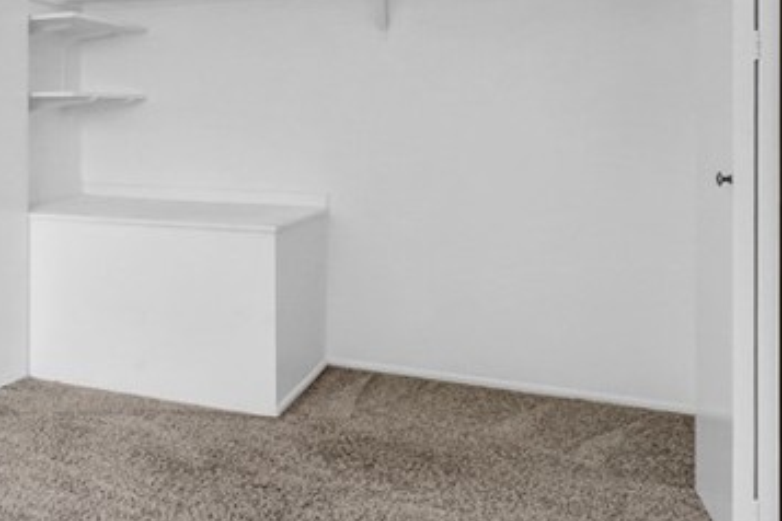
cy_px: 112
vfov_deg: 30.5
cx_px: -226
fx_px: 934
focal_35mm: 43
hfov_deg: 33.6
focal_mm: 10
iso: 400
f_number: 9
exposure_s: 1/10
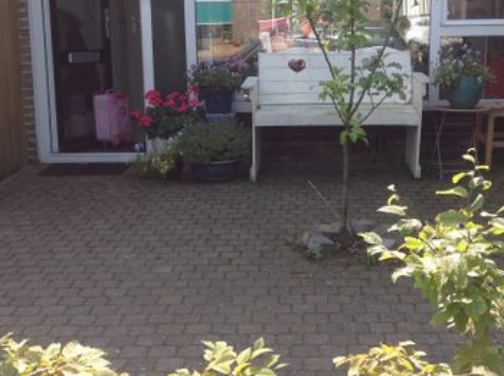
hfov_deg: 32.1
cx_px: 312
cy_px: 167
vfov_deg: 24.3
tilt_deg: -10.3
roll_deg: +1.8
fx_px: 872
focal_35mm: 60
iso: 50
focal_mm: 4.28
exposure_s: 1/530
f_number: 2.4
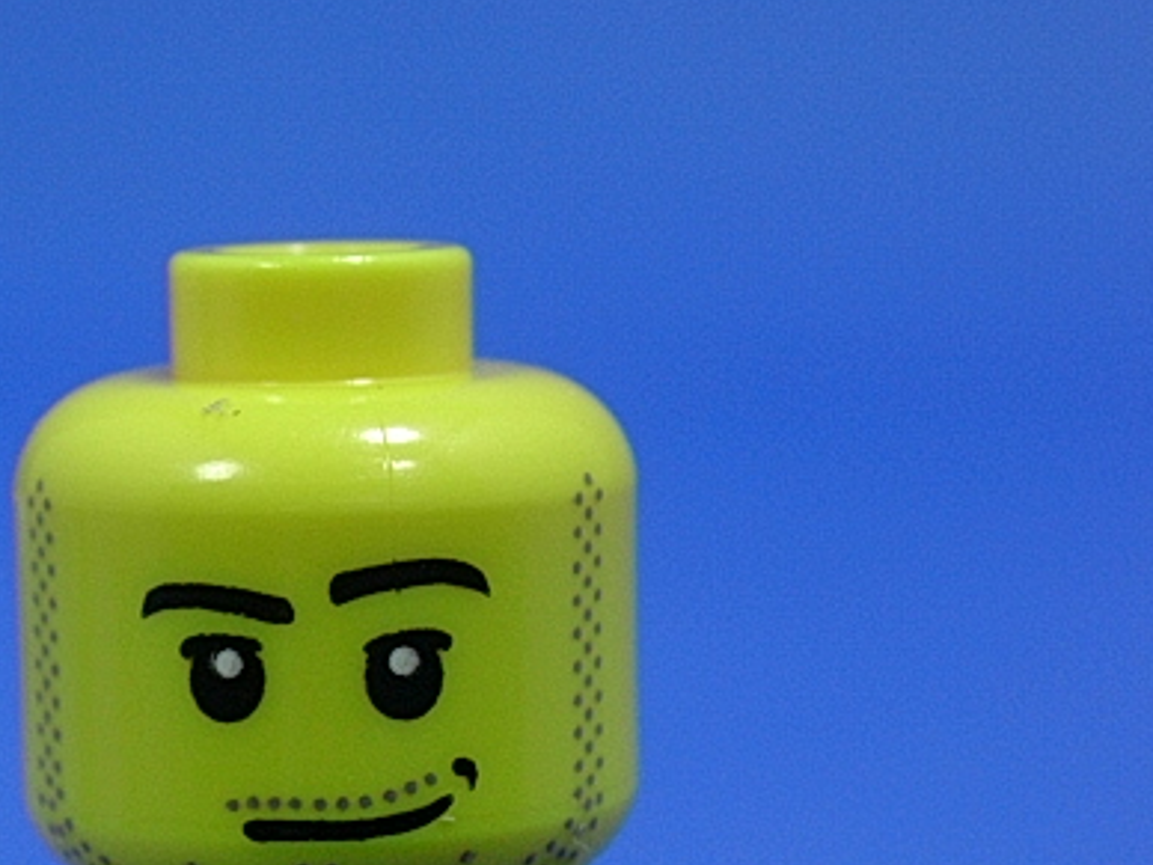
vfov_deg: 12.6
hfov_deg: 16.7
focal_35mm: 117
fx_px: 3897
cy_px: 618
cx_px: 264
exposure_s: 1/26.1
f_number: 3.7
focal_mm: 10.8
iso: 70
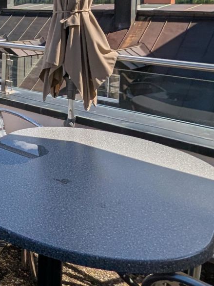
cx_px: -152
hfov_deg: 22.9
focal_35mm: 42
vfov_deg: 40.9
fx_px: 346
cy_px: 22
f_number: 1.7
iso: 54
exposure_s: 1/5319
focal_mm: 2.02
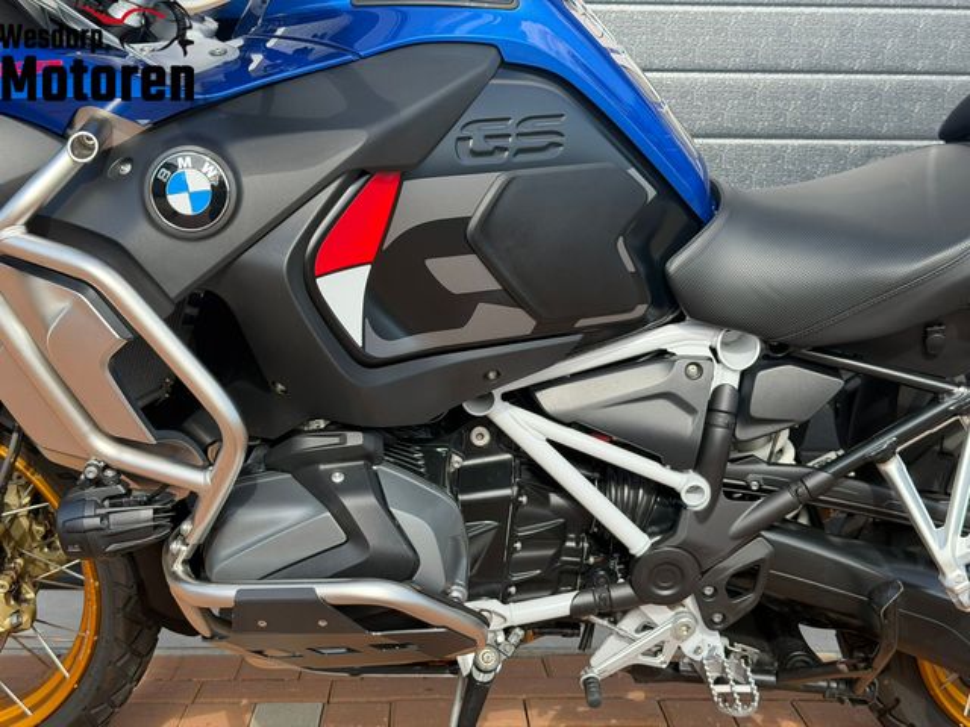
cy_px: 364
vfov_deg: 30.3
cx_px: 485
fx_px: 1345
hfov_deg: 39.7
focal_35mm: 48
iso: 80
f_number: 1.78
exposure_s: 1/1149
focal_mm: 6.76
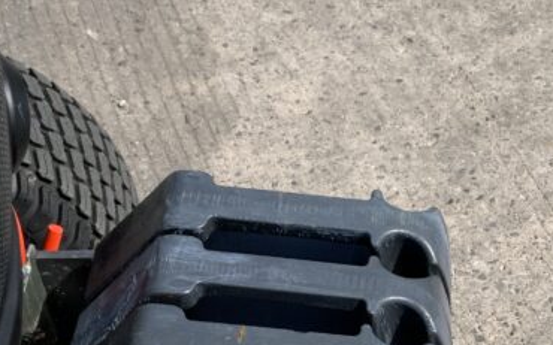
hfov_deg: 24.2
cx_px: 378
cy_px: 357
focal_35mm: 85
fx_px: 1281
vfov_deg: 15.1
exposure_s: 1/1730
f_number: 1.8
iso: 16
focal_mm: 3
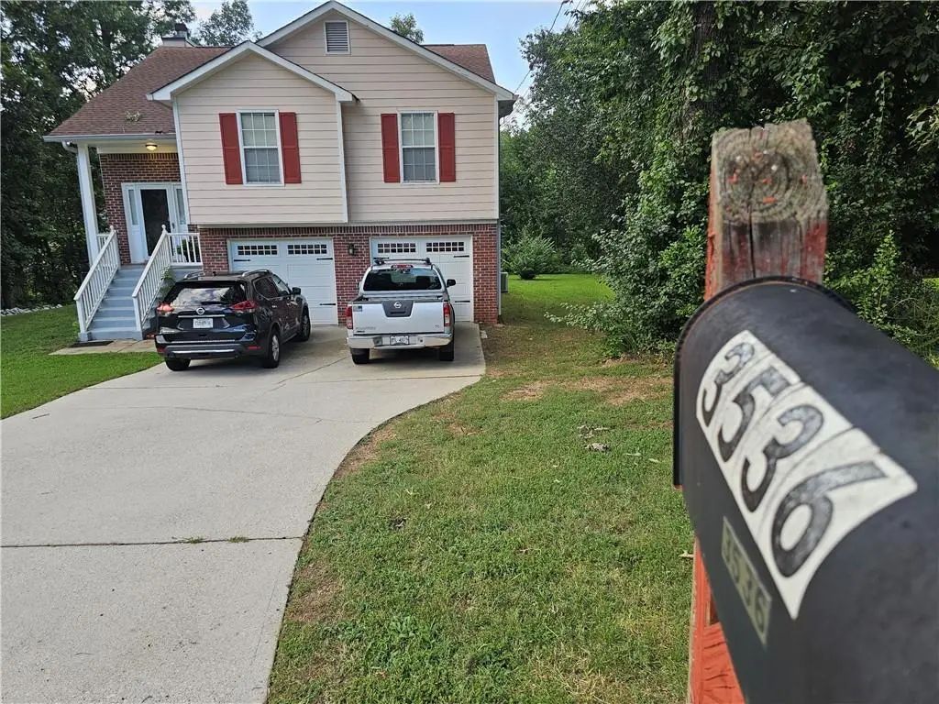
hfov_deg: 73.9
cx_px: 470
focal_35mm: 23
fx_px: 624
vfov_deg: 58.9
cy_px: 352
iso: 32
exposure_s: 1/120
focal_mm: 6.3
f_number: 1.7
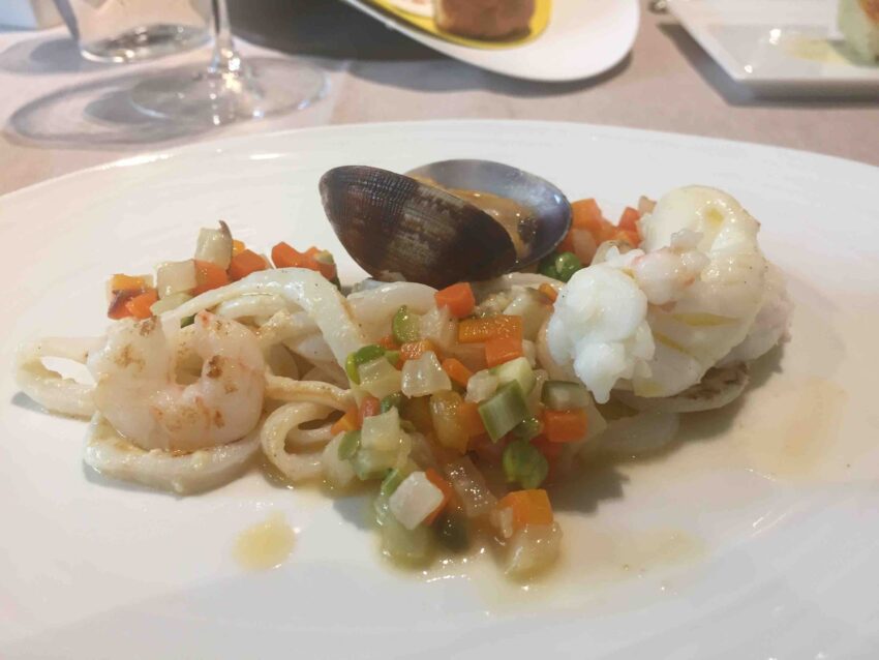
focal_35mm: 29
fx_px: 737
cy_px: 330
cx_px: 440
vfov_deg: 48.2
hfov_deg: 61.6
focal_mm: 4.15
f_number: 2.2
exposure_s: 1/33
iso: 64
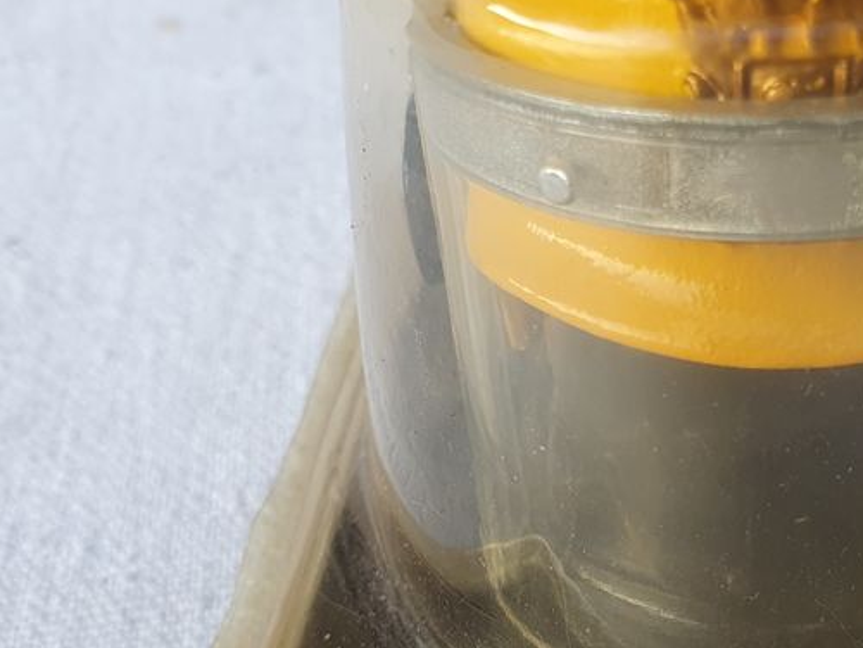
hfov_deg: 35.6
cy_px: 441
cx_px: 697
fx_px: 1296
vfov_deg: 27.8
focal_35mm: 52
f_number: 2.4
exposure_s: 1/100
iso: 80
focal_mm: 4.32
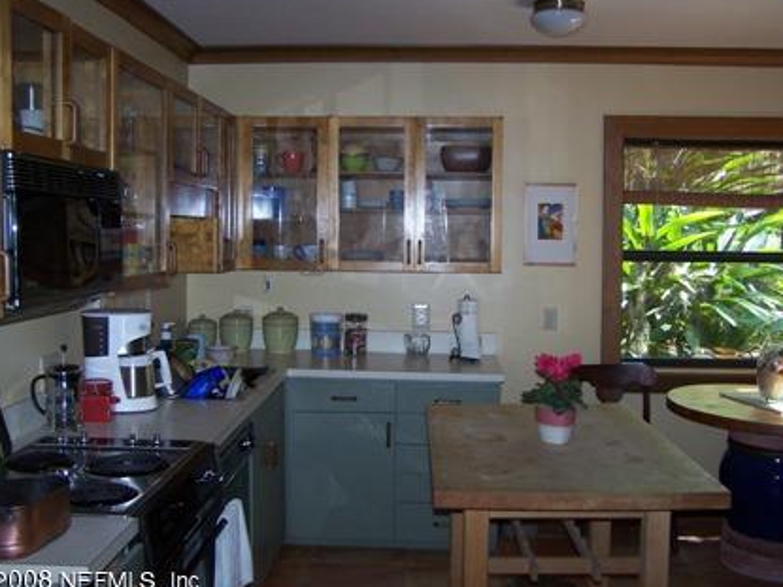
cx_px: 387
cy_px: 289
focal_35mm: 41
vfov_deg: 35.1
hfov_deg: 45.8
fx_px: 927
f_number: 2.8
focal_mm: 6.3
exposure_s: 1/60
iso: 140
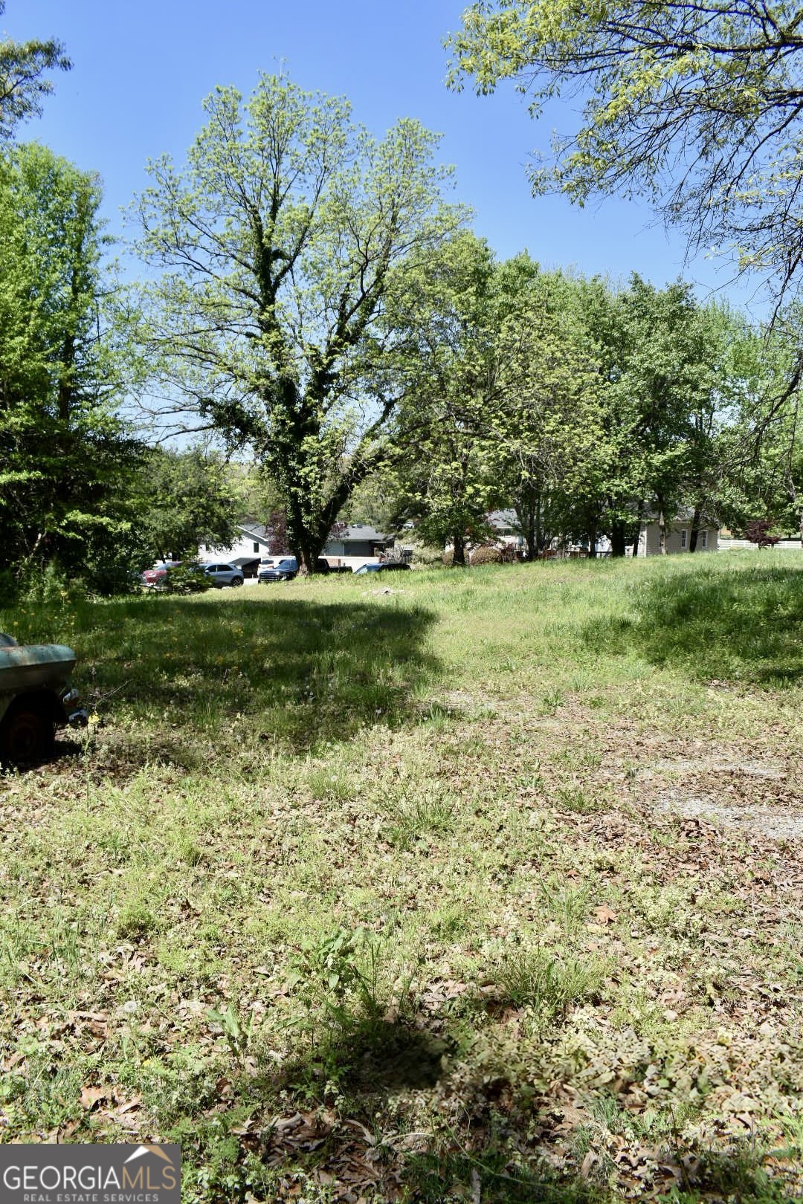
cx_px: 402
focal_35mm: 27
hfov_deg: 47.9
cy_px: 602
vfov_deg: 67.4
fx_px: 903
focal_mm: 18
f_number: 8
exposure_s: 1/250
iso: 140
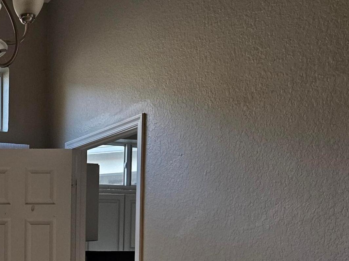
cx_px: -78
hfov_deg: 27.2
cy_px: 300
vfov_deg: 22.1
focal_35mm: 62
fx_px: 625
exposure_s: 1/120
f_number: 1.8
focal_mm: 5.4
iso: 200
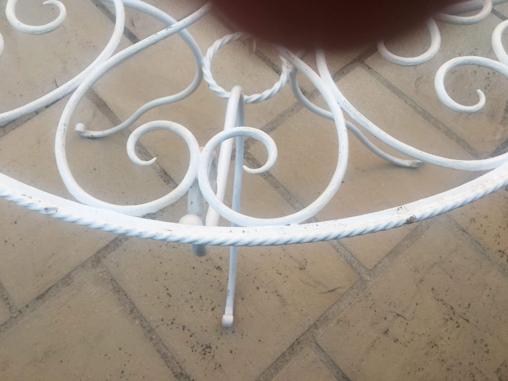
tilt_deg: -64.3
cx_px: 254
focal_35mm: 29
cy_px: 190
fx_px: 426
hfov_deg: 61.7
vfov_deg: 48.2
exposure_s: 1/100
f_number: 2.2
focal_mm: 4.15
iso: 40
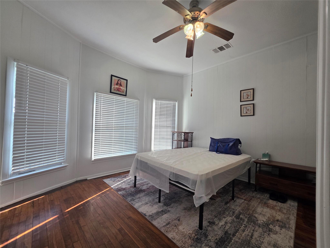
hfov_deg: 106.2
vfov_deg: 89.9
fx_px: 124
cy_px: 124
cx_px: 165
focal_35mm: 13
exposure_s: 1/120
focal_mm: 2.2
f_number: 1.9
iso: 100
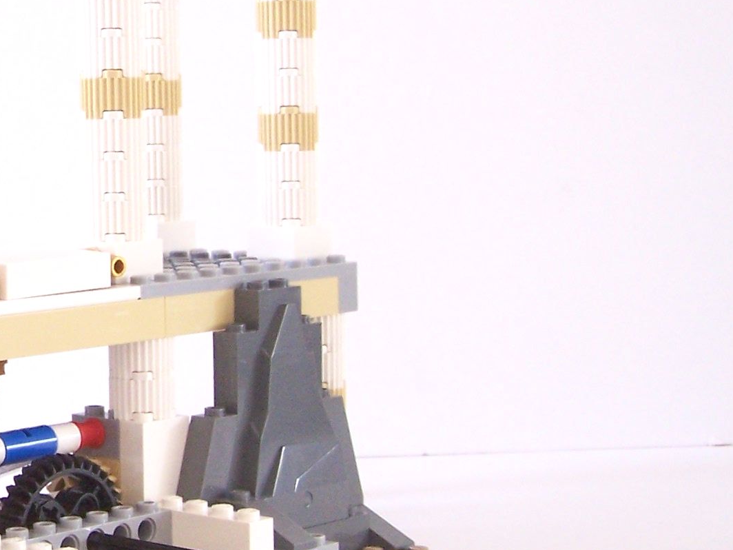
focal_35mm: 92
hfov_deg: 20.6
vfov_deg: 16.1
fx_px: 1948
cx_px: -9
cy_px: 221
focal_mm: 6.3
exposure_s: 1/8
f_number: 3.2
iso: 200
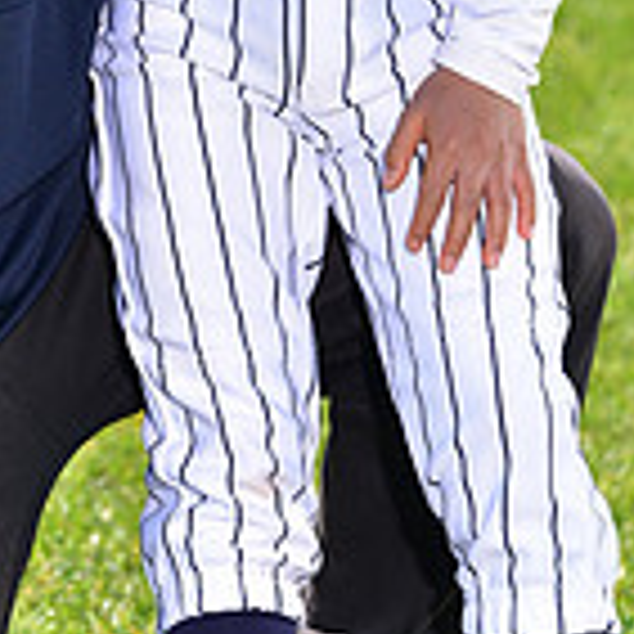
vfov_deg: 4.9
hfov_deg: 4.9
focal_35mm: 356
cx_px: 74
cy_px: -369
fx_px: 7377
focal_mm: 102
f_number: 5
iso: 80
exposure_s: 1/250
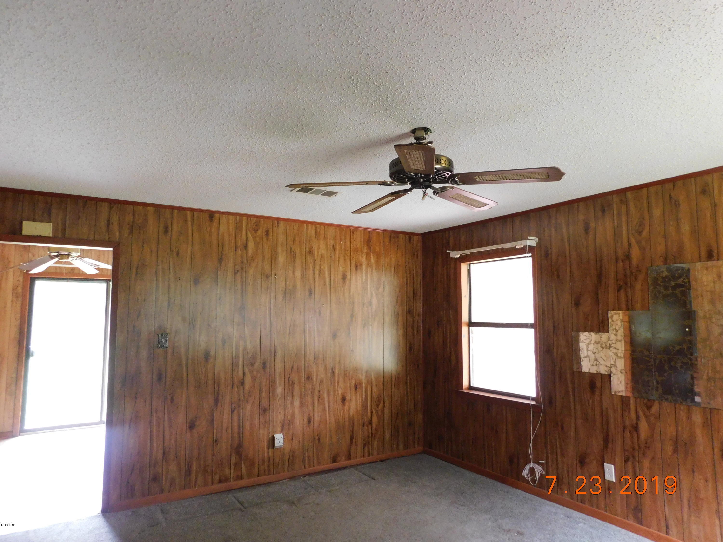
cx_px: 362
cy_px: 271
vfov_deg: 58.9
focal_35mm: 23
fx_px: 480
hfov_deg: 73.9
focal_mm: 4
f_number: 3
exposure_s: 1/15
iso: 400
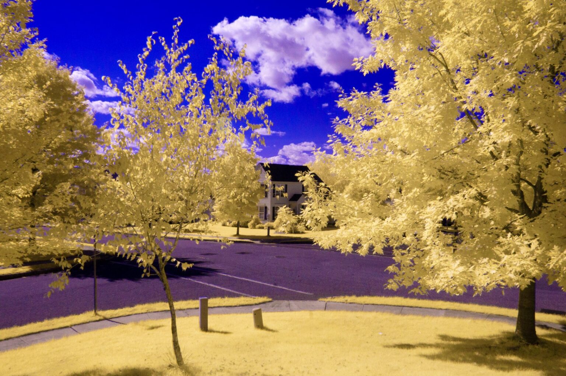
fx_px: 424
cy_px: 188
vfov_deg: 47.8
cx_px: 283
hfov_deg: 67.4
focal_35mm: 27
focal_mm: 18
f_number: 18
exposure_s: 1/1250
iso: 2000
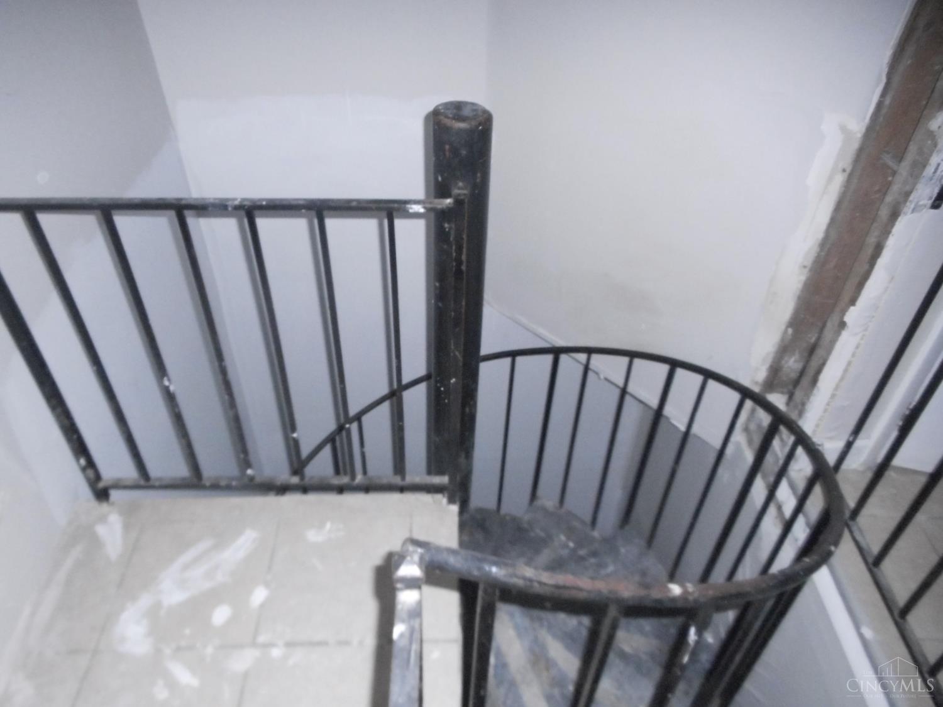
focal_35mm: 25
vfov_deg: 54.9
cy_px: 354
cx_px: 472
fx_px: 681
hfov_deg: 69.4
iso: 800
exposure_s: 1/25
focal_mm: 4.5
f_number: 3.7
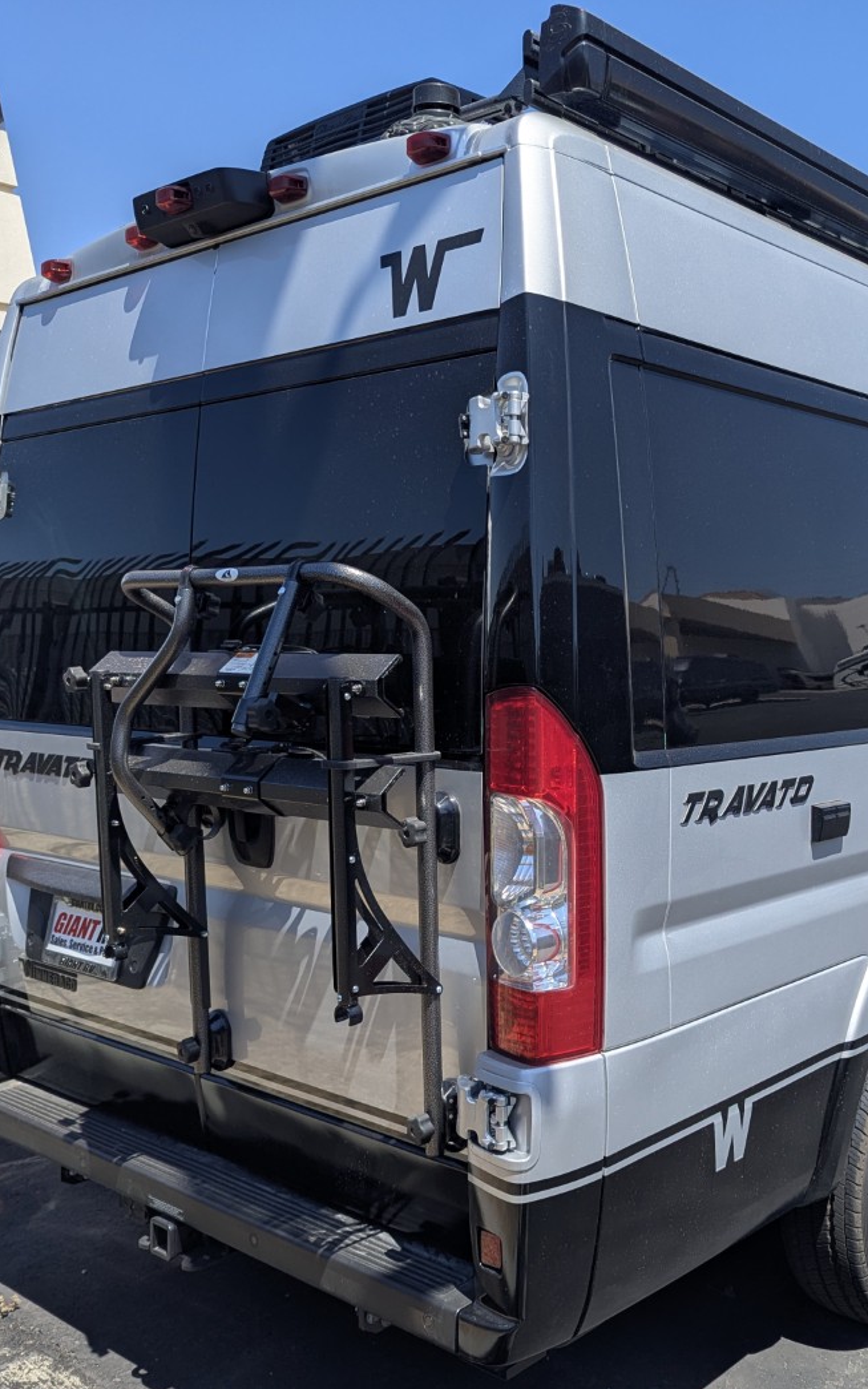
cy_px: 695
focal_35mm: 34
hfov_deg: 36.7
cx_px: 605
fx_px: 1287
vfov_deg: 56.7
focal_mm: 6.81
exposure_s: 1/2410
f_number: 1.85
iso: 47
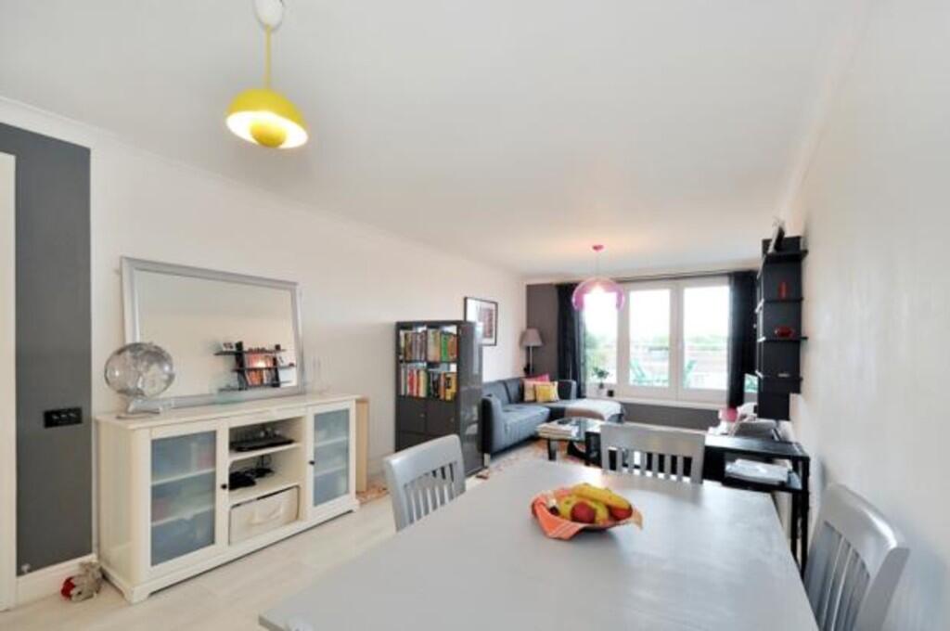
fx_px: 395
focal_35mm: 15
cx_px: 475
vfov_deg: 77.2
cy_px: 316
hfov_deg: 100.5
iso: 250
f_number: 9
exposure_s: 1/5
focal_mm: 10
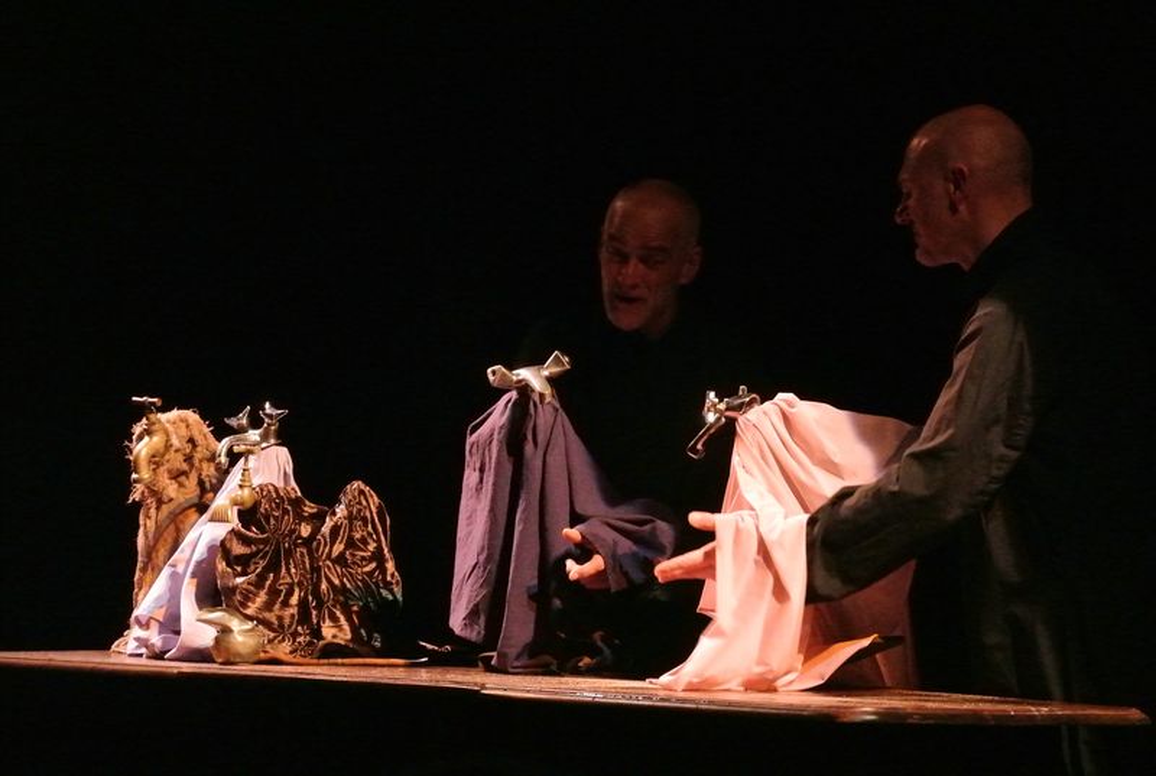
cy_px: 388
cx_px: 578
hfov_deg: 17.2
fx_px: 3829
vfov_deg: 11.6
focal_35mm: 119
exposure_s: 1/40
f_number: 4
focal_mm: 44.2
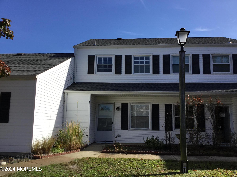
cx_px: 118
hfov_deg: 58.4
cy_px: 88
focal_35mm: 31
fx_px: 212
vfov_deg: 45.4
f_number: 2.4
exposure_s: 1/1381
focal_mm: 3.3
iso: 25
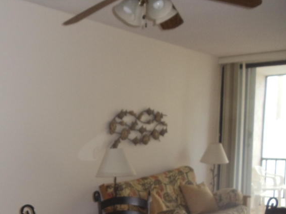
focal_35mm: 80
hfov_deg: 23.8
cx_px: 31
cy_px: 194
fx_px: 661
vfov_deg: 18.1
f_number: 3.5
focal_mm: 6
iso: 200
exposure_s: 1/30
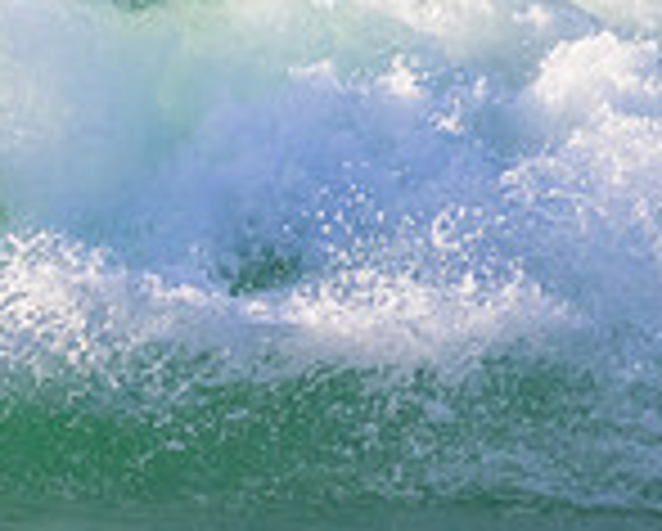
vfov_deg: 0.5
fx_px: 58052
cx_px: -554
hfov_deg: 0.7
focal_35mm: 2959
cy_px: 290
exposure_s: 1/2000
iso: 2800
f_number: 11
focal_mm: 800
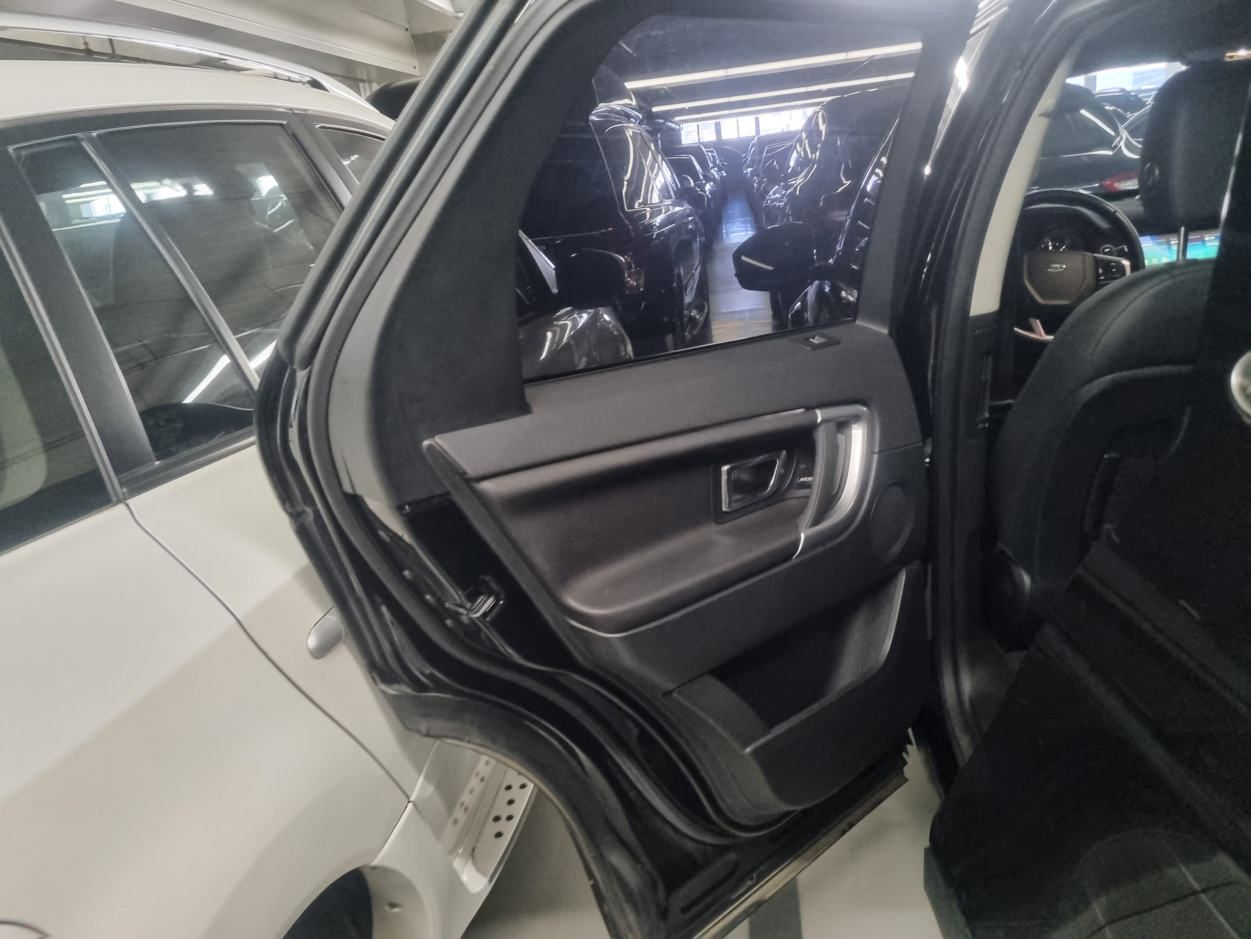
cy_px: 470
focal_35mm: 26
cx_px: 626
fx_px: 940
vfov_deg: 53.1
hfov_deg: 67.3
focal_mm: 5.4
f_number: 1.8
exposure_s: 1/25
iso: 800
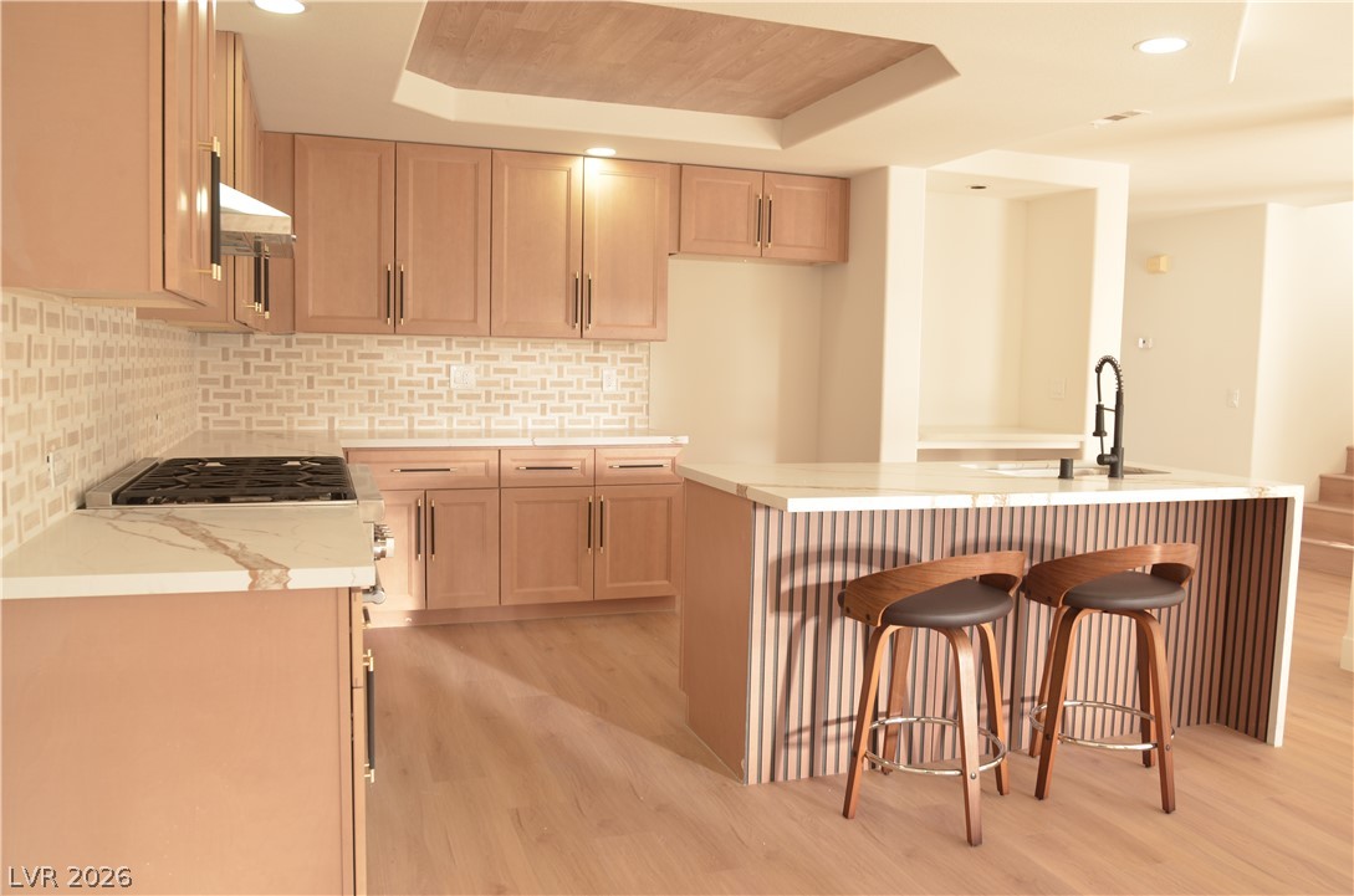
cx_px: 677
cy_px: 448
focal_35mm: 27
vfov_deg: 47.7
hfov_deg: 67.5
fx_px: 1013
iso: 200
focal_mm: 18
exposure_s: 1/60
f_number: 4
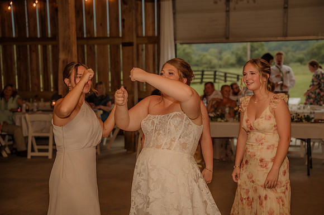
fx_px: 630
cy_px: 108
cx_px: 162
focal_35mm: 70
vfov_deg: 19.4
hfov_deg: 28.9
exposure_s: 1/200
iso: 320
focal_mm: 70
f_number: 4
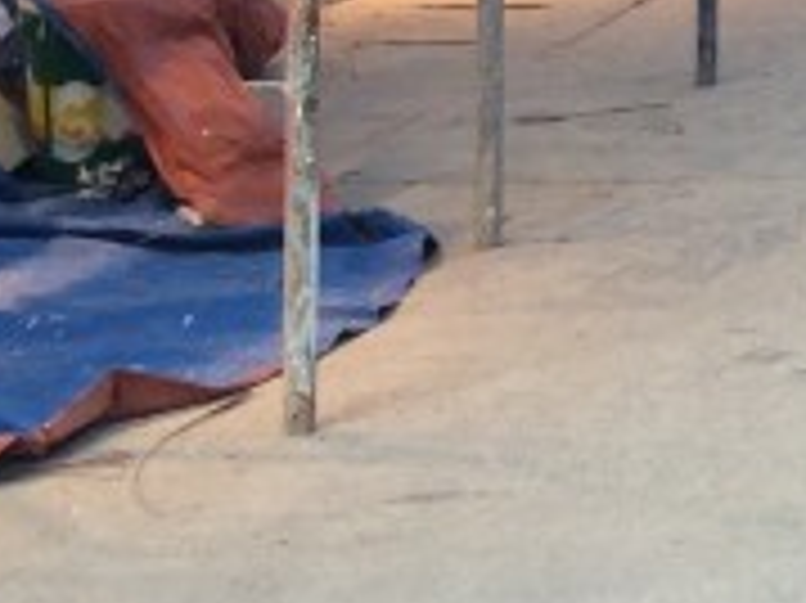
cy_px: -621
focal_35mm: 172
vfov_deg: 8.2
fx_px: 4002
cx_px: 1585
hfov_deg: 10.6
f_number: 2.2
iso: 50
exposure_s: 1/60
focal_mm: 4.12
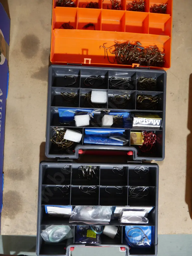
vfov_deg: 59.9
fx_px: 222
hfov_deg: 46.8
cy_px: 128
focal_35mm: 30
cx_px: 96
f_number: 3.6
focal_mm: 15
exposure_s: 1/60
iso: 640
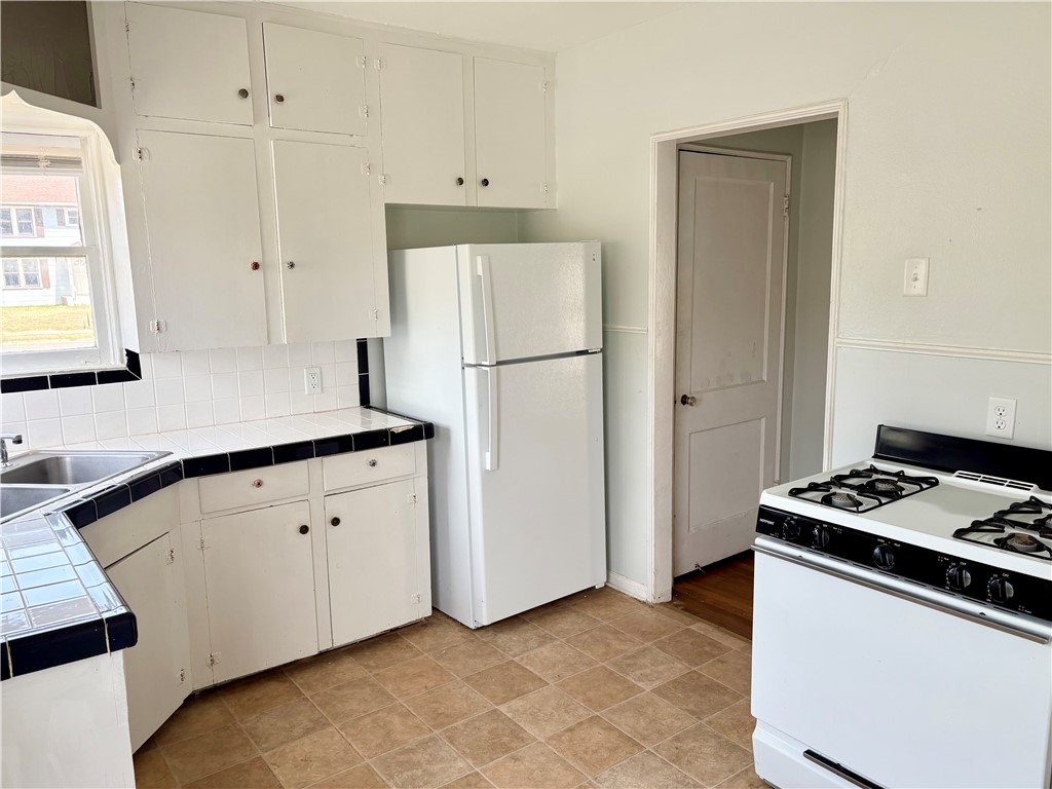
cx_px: 526
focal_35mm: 26
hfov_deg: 67.3
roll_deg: +1.1
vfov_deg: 53.1
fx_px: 790
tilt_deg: -9.7
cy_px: 394
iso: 64
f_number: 1.6
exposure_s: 1/172
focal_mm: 5.96
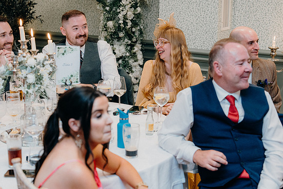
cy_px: 94
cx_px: 142
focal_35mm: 68
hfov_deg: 29.6
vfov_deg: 20.0
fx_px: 535
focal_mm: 68
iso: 2500
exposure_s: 1/160
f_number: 3.5
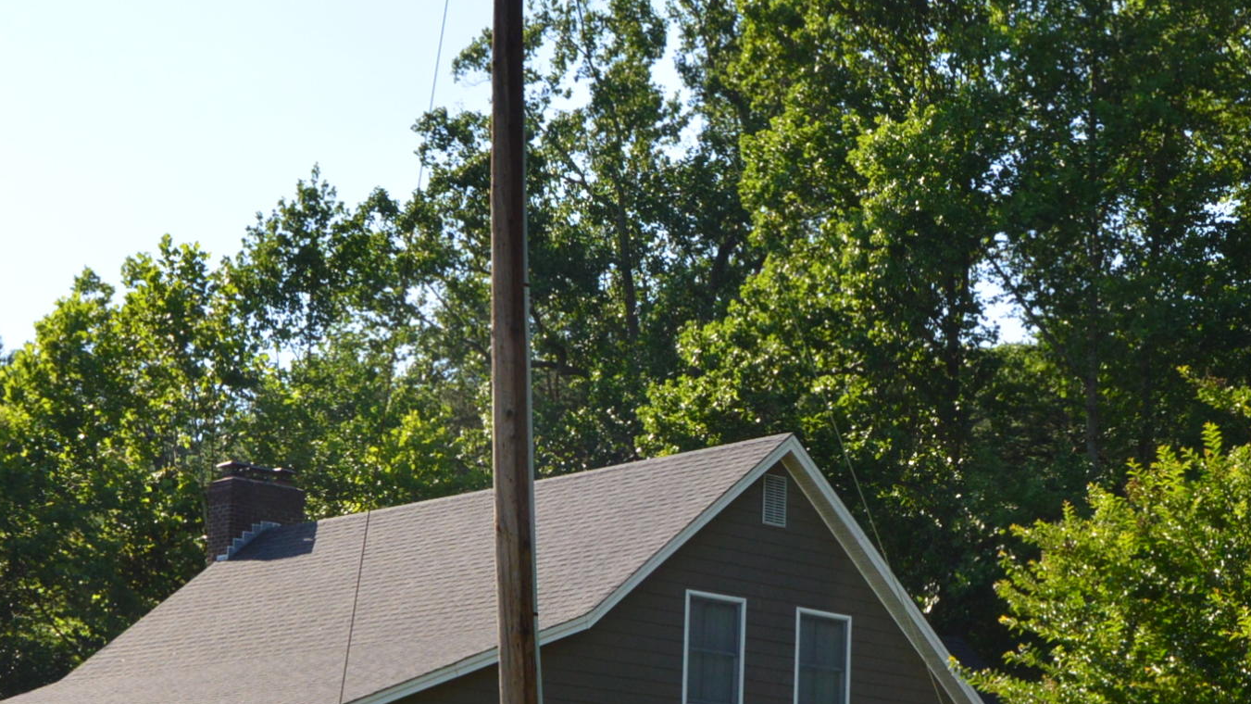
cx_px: 915
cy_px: 795
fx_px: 2659
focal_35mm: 80
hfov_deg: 26.2
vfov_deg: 14.7
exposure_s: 1/320
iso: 400
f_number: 10
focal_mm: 23
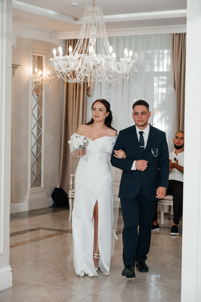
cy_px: 151
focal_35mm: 75
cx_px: 100
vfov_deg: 27.0
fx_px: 628
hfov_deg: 18.2
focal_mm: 75
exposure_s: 1/200
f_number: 5.6
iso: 800
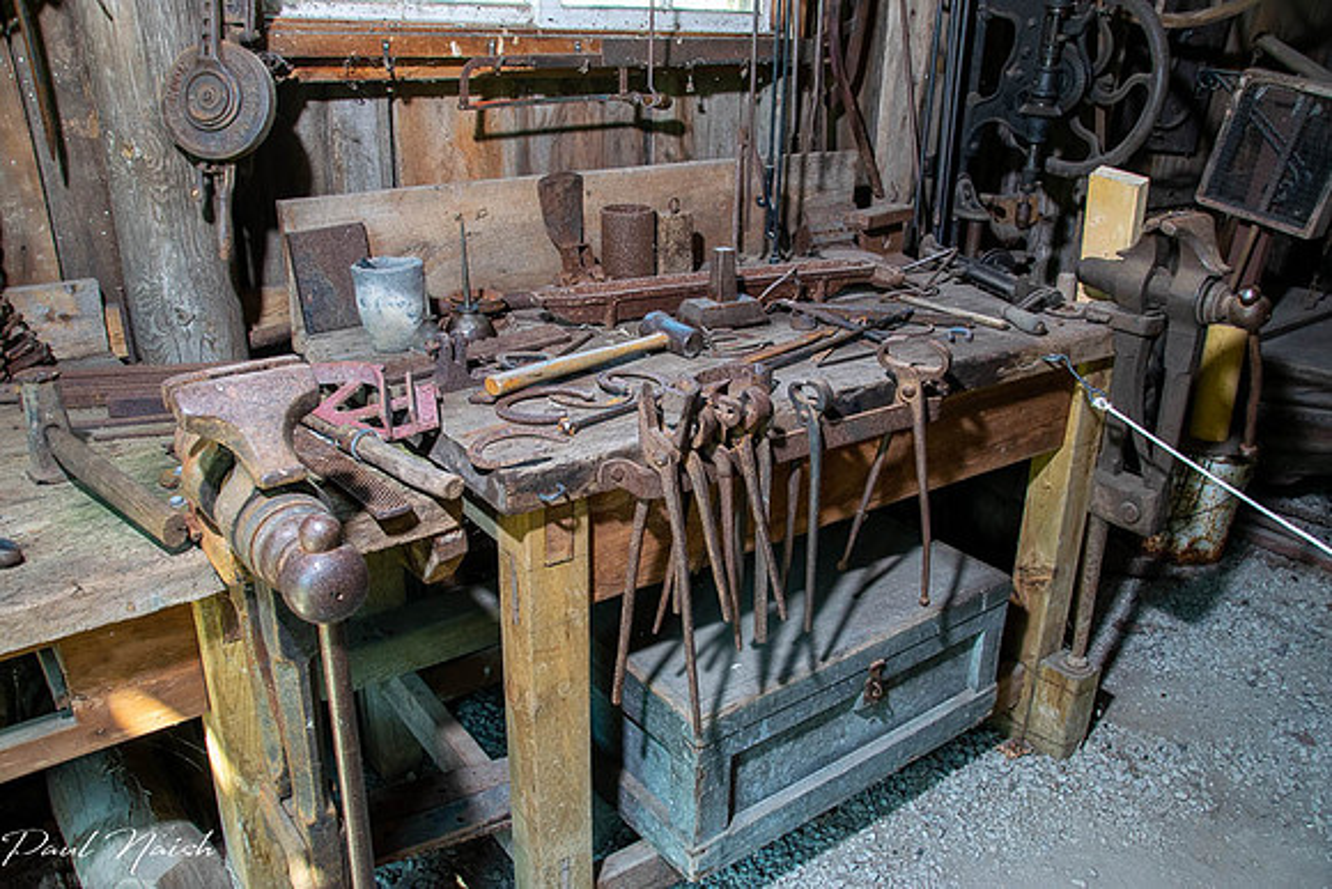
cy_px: 444
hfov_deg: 67.4
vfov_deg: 48.0
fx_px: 999
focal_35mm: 27
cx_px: 666
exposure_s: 1/60
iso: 400
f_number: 6.3
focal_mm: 18
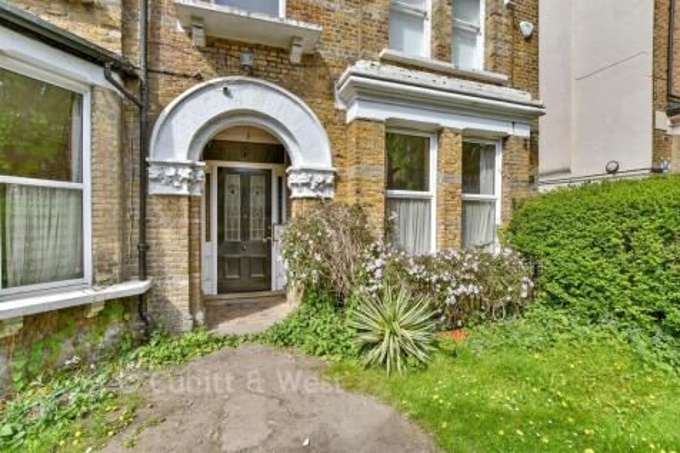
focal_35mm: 15
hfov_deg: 100.4
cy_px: 226
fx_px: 283
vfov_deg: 77.3
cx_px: 340
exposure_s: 1/250
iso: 160
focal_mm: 10
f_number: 8
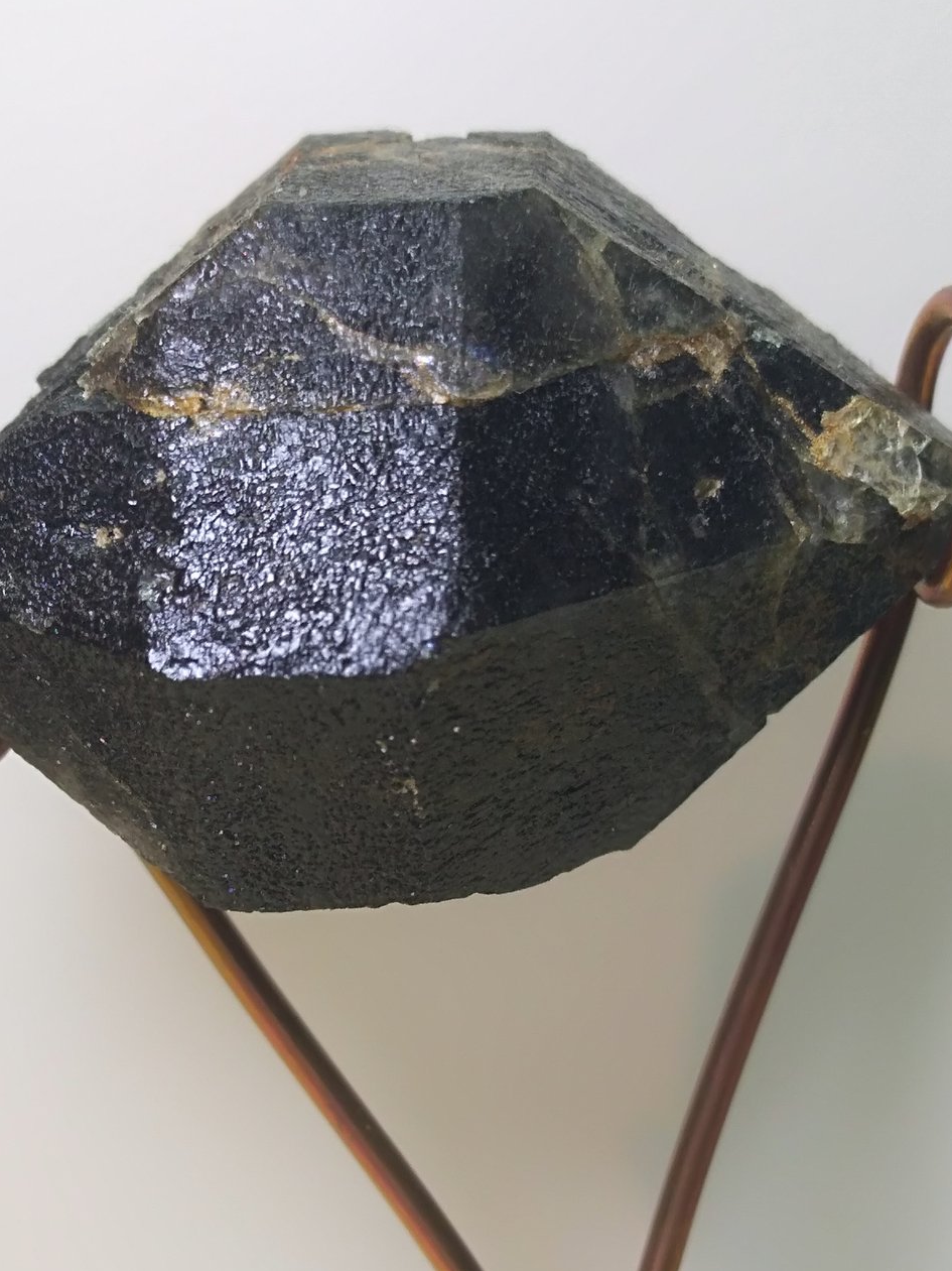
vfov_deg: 55.2
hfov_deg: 42.9
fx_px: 1211
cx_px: 426
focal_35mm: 33
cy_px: 704
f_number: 2
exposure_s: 1/120
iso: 121
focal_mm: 3.54
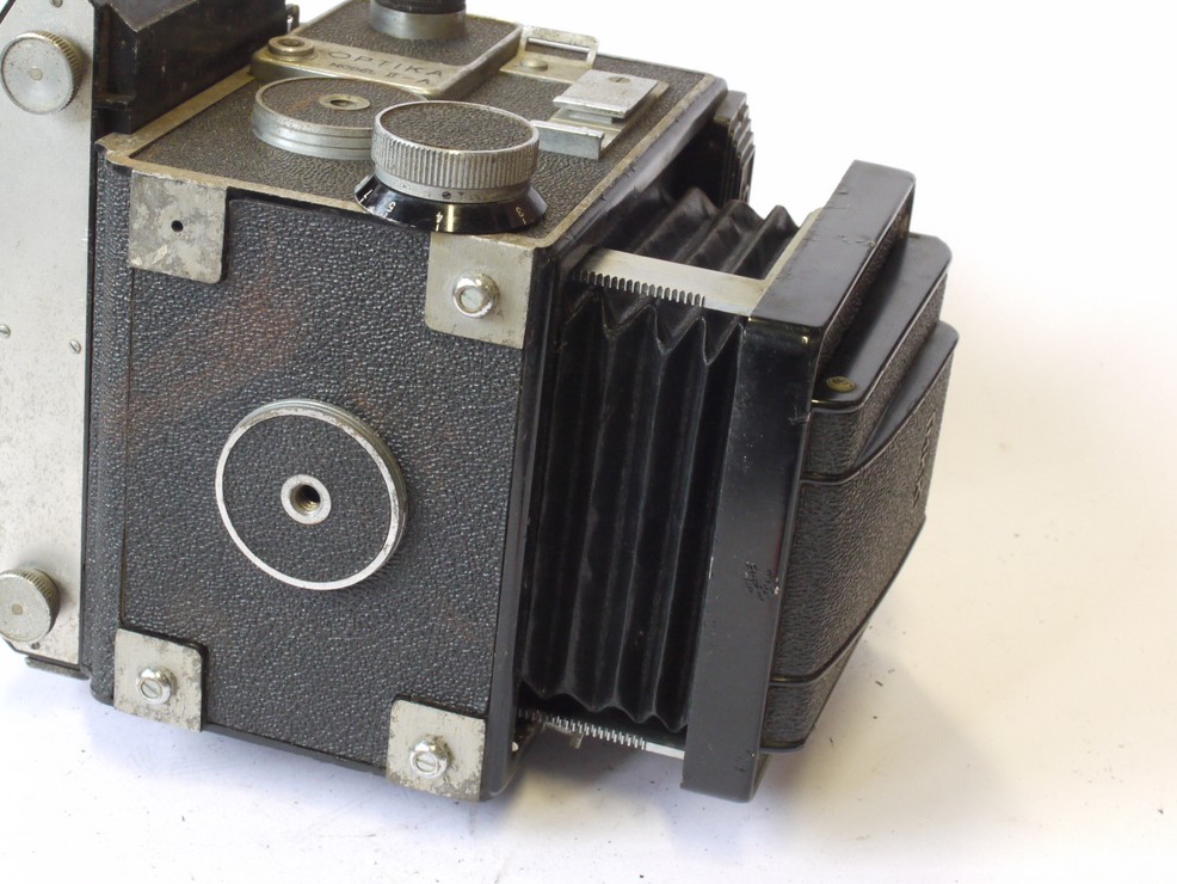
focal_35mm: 73
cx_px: 468
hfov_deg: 26.6
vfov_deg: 20.2
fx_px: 2483
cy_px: 382
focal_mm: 30
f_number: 11
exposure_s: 1/20
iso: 800
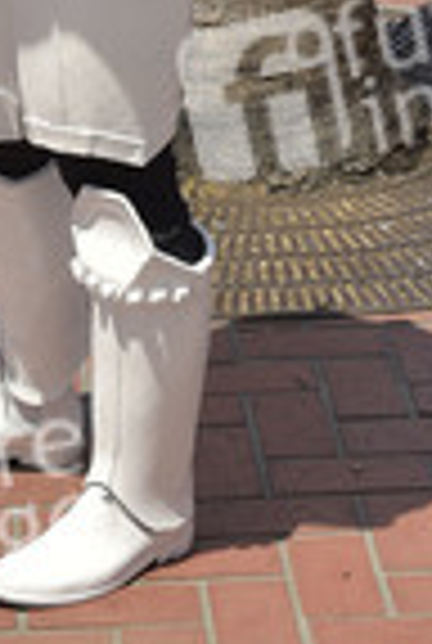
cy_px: -149
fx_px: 2400
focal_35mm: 134
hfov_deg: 10.2
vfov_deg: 14.7
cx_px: 2
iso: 160
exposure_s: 1/250
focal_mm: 48
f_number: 11
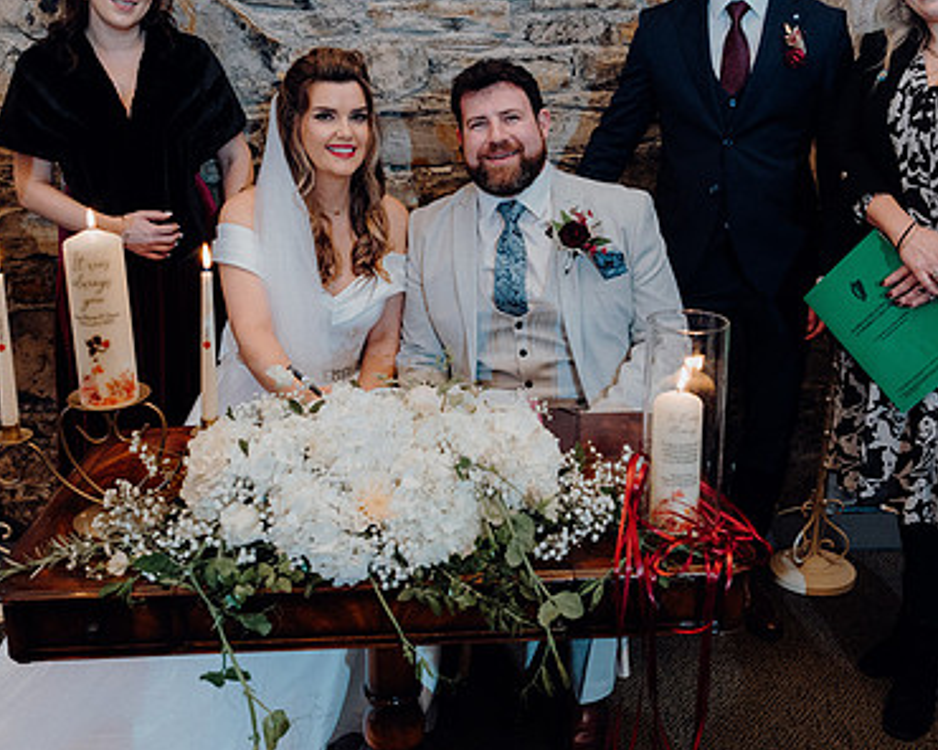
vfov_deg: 38.0
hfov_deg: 46.8
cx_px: 479
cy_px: 275
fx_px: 1083
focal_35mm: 39
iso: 2500
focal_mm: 26
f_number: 3.5
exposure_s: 1/200
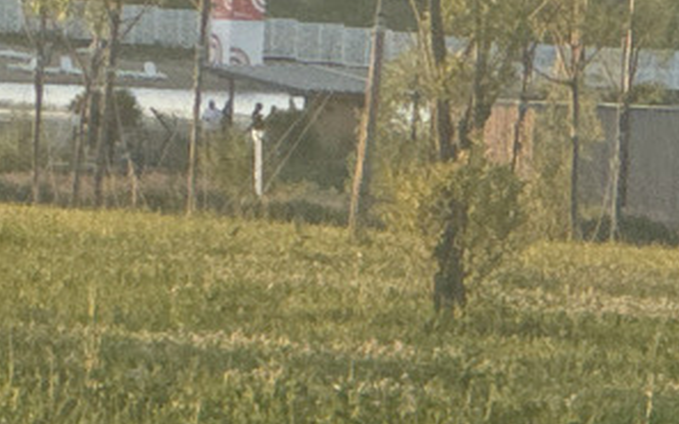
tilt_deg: +0.9
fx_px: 10215
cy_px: -48
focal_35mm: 552
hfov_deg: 3.8
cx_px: 362
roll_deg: -1.4
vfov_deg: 2.4
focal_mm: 9
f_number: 2.8
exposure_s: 1/246
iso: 25
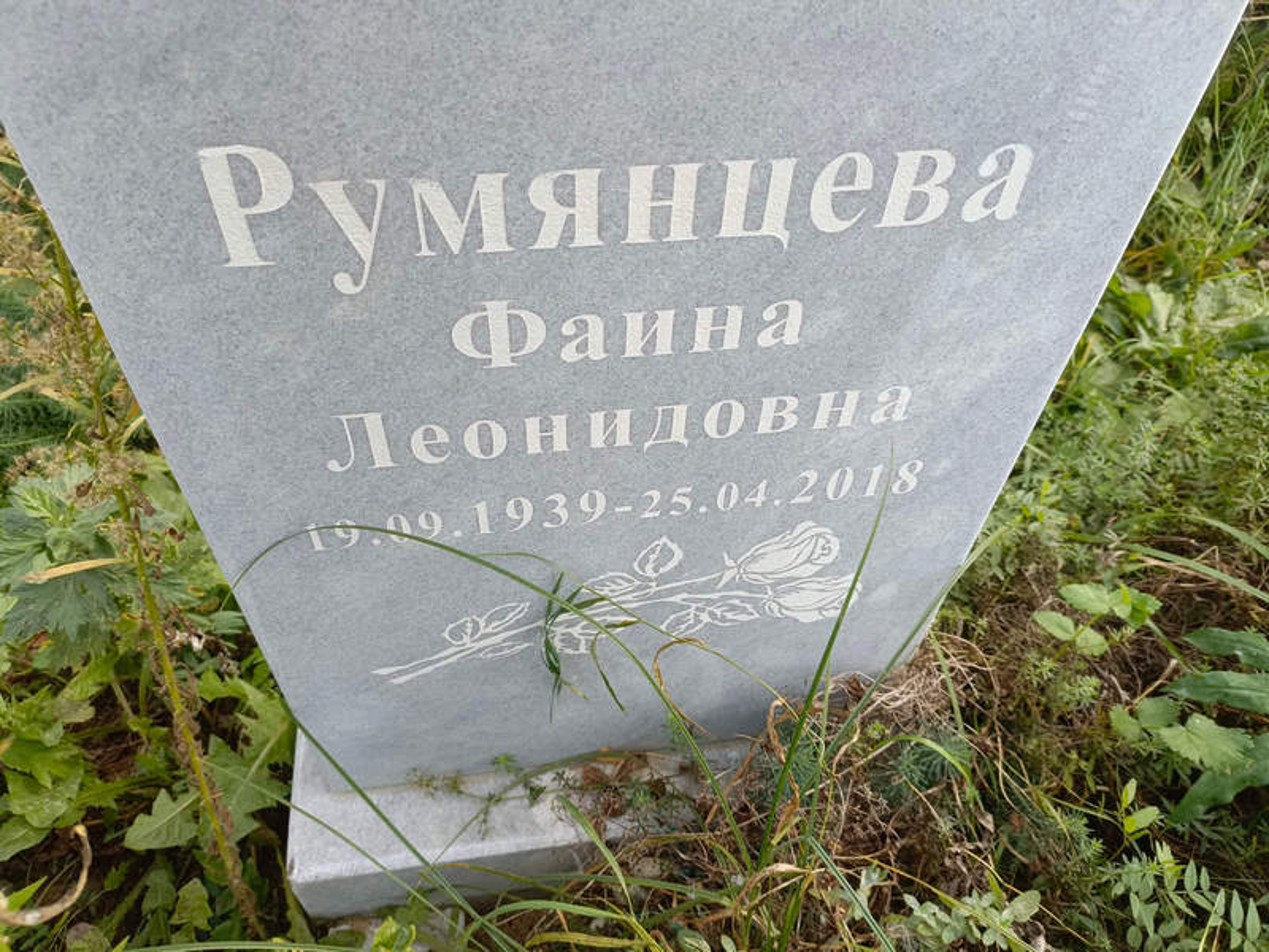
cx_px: 634
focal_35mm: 25
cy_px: 476
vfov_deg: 54.9
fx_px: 916
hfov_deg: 69.4
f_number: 1.69
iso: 112
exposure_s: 1/172
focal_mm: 4.76
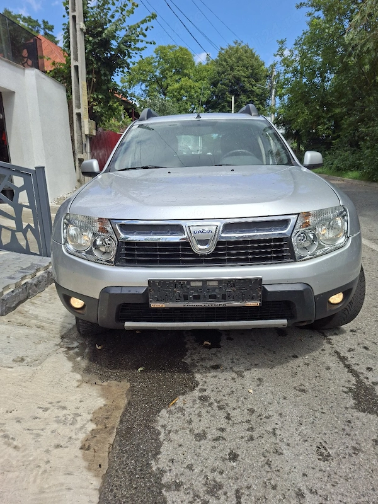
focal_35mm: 23
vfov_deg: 73.9
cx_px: 189
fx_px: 335
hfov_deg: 58.9
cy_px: 252
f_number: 1.8
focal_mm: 5.54
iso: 50
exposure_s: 1/1250
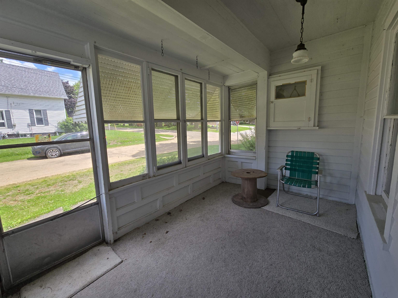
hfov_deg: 106.2
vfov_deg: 89.9
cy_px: 149
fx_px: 149
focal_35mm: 13
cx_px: 199
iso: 50
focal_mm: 2.2
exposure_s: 1/476
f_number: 2.2
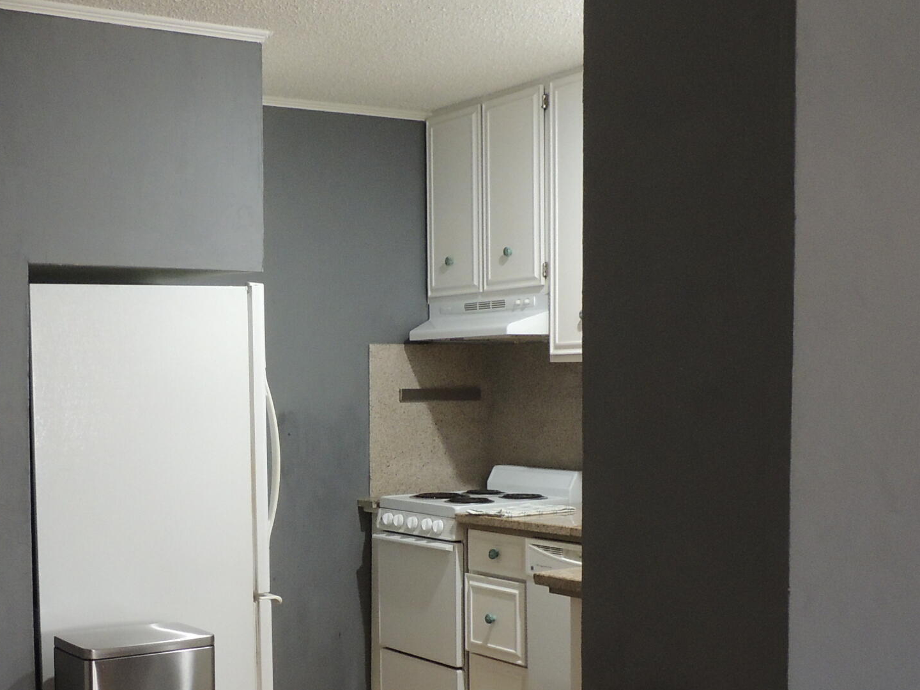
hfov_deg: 37.6
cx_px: 285
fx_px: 1329
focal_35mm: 50
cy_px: 467
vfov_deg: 28.9
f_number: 3
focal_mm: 4.3
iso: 360
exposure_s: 1/30
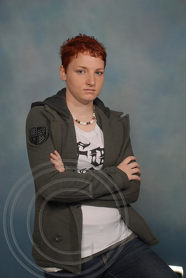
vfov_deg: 27.0
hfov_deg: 18.2
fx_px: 580
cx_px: 93
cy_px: 139
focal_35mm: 75
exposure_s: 1/125
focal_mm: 50
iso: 100
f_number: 5.6
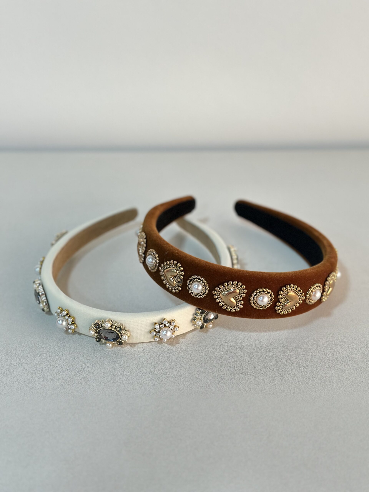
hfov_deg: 30.3
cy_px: 246
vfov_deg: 39.7
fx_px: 682
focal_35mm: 48
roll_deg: +0.3
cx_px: 184
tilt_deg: -32.2
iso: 200
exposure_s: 1/60
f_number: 1.78
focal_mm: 6.86
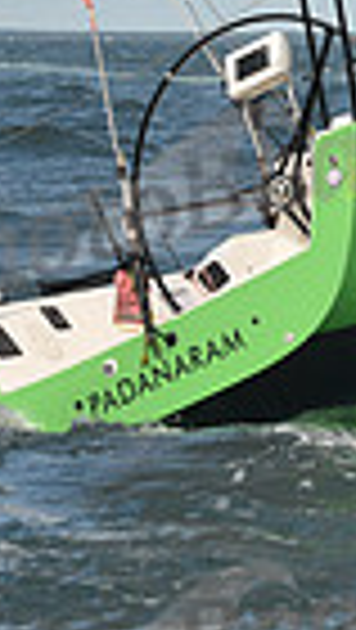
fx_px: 5089
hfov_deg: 4.0
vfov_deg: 7.0
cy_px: -101
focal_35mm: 304
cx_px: 766
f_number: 5.6
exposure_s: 1/1250
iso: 320
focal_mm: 70
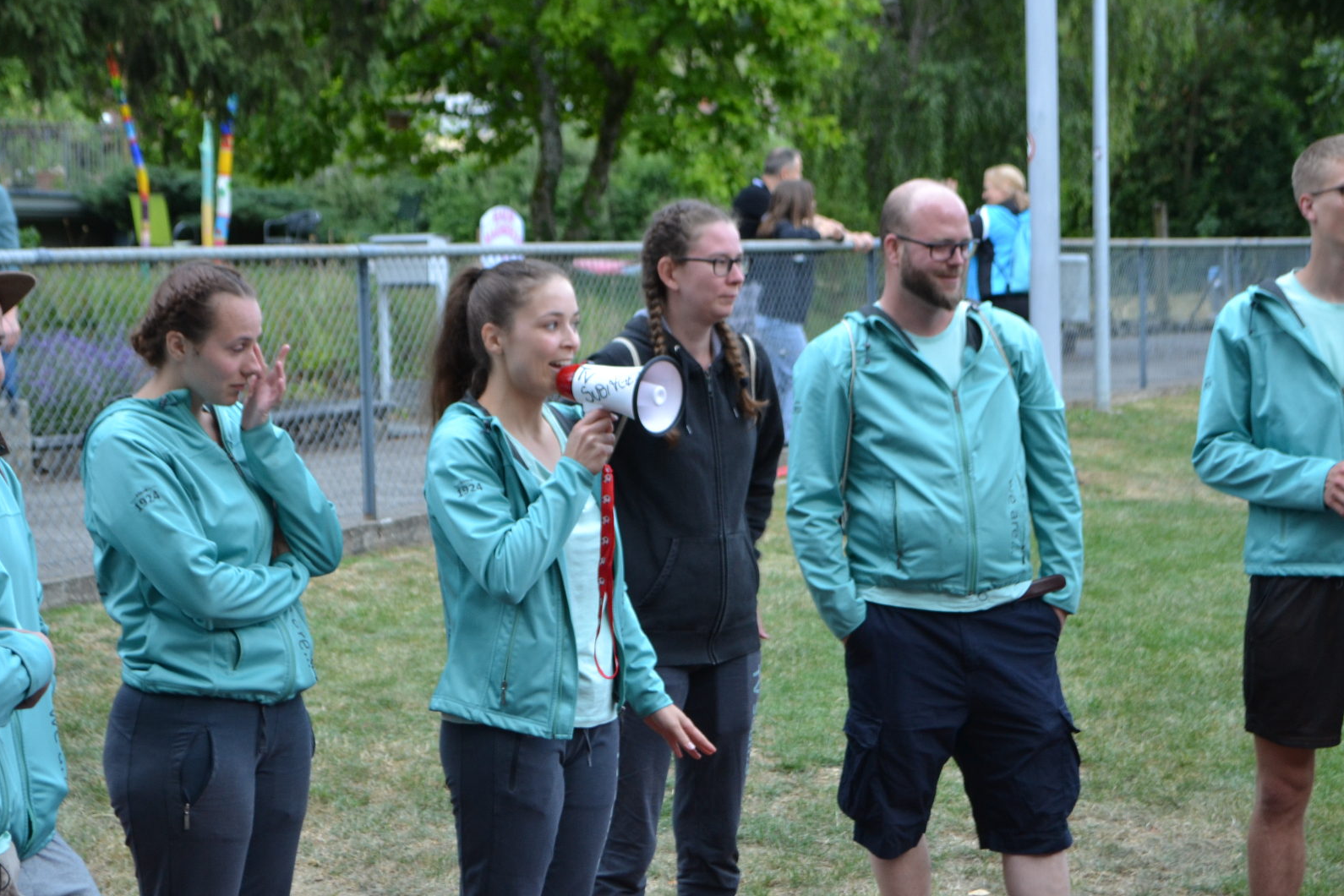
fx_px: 3173
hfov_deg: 23.9
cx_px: 600
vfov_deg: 16.1
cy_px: 377
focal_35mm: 85
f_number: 5.3
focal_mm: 44
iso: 400
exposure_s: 1/40
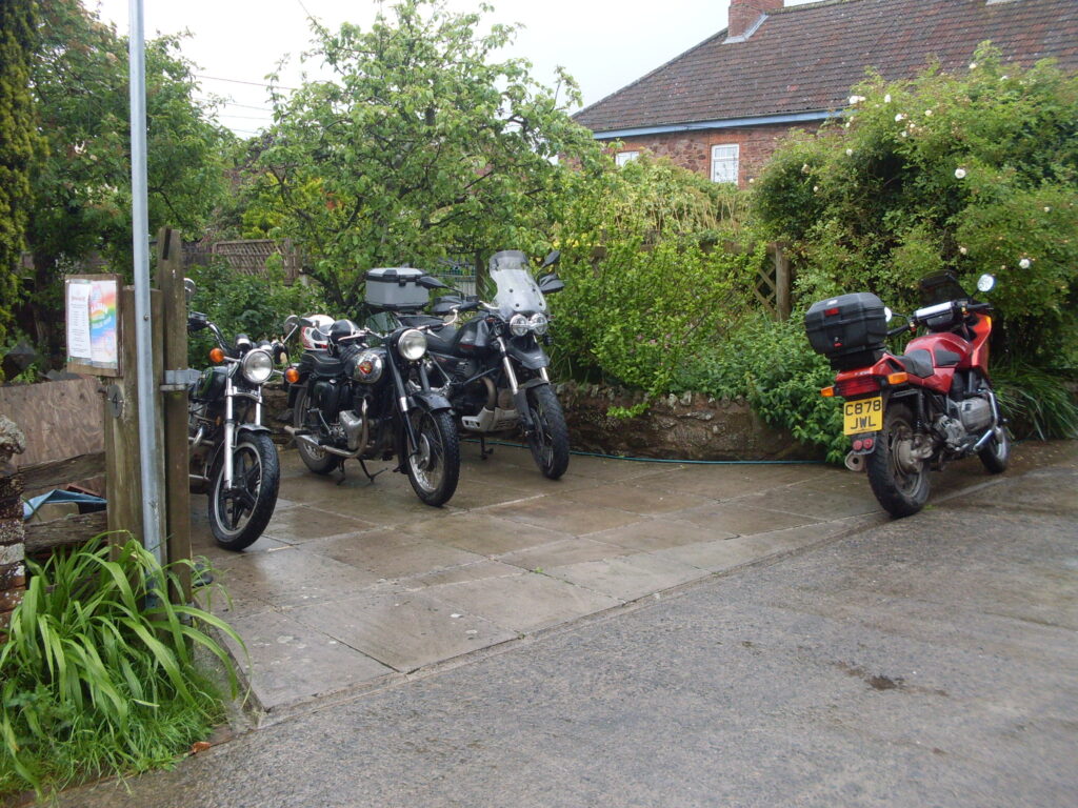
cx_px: 539
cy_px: 404
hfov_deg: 49.0
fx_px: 1183
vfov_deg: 37.7
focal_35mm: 38
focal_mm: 6.3
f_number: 2.8
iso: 80
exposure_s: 1/500
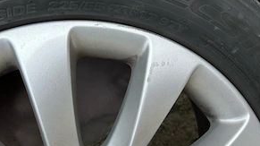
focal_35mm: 39
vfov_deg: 29.8
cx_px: 133
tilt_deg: -44.2
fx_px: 269
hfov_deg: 51.6
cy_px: 33
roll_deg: +26.0
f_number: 1.5
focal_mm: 5.7
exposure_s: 1/2165
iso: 50
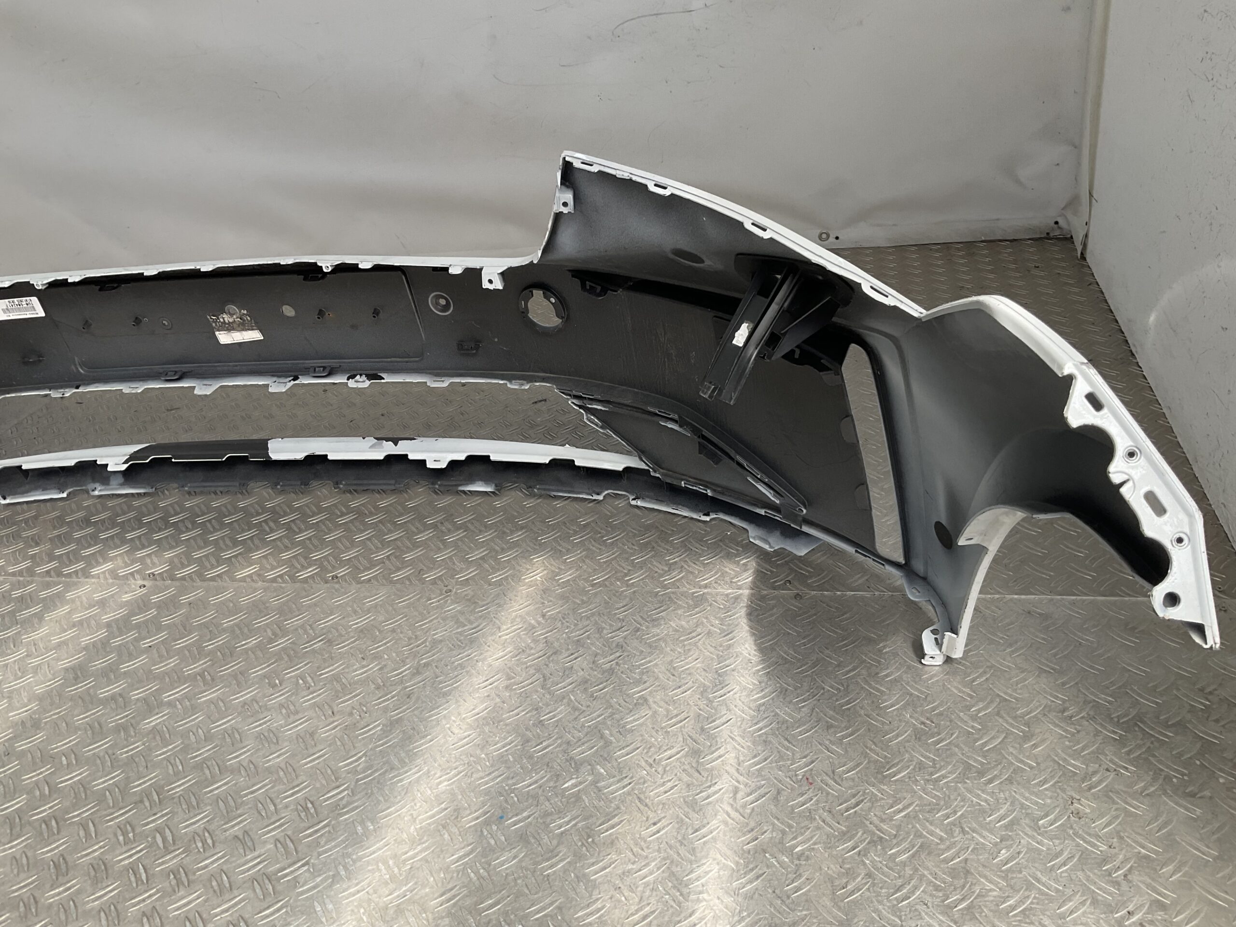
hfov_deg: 61.7
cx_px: 618
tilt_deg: -29.7
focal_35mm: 29
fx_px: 1035
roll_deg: +7.2
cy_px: 464
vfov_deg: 48.2
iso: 16
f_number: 1.8
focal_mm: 3
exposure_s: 1/435
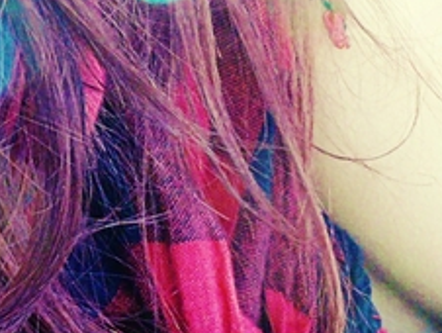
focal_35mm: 165
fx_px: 2109
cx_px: -483
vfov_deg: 9.0
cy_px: 296
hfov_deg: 10.8
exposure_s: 1/100
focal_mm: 7.4
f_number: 2.8
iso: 100
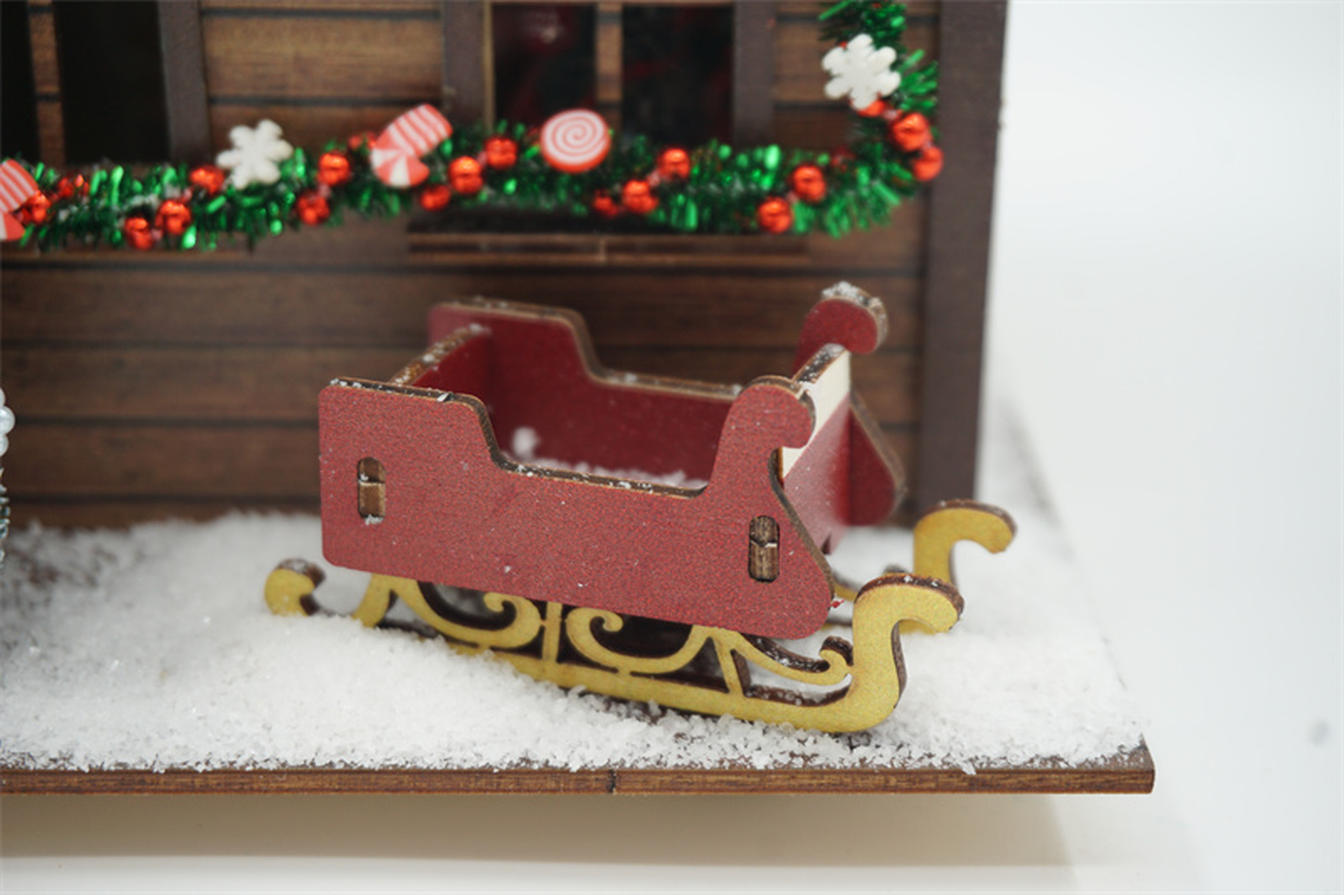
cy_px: 448
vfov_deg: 21.6
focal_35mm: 63
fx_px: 2351
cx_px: 672
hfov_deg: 31.9
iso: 200
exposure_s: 1/80
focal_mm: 42
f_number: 5.6
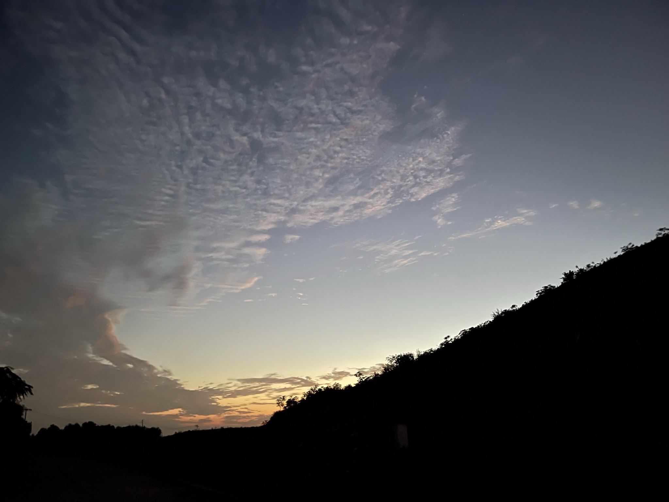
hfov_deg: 67.3
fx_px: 502
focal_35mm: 26
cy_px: 251
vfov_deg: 53.1
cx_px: 334
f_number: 1.6
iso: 1250
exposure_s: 1/9
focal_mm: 5.1
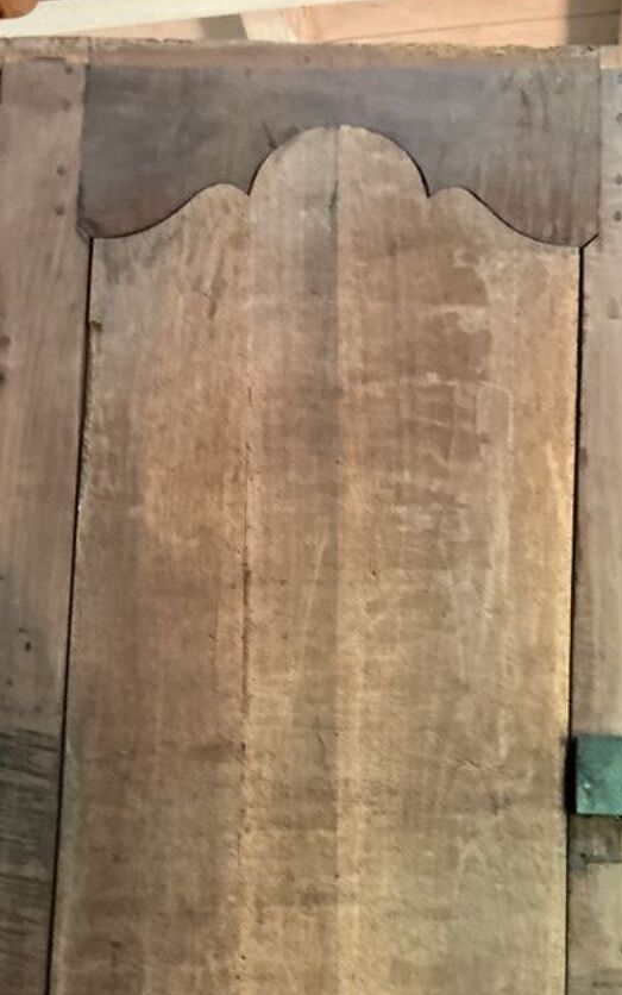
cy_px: 725
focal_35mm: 49
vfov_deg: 40.1
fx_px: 1328
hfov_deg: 26.2
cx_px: 195
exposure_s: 1/30
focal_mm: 3
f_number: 1.8
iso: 400
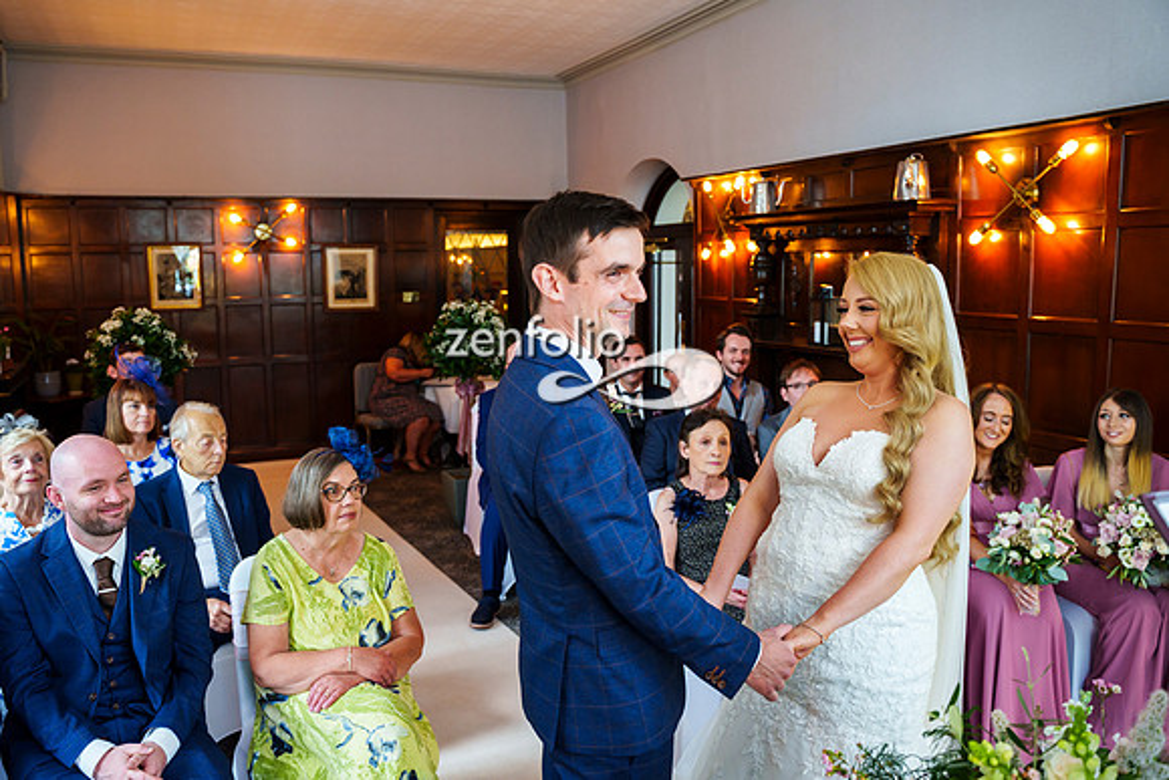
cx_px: 556
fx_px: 955
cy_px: 408
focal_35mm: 29
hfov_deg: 62.9
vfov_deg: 44.4
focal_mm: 28
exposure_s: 1/125
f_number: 3.5
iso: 1600
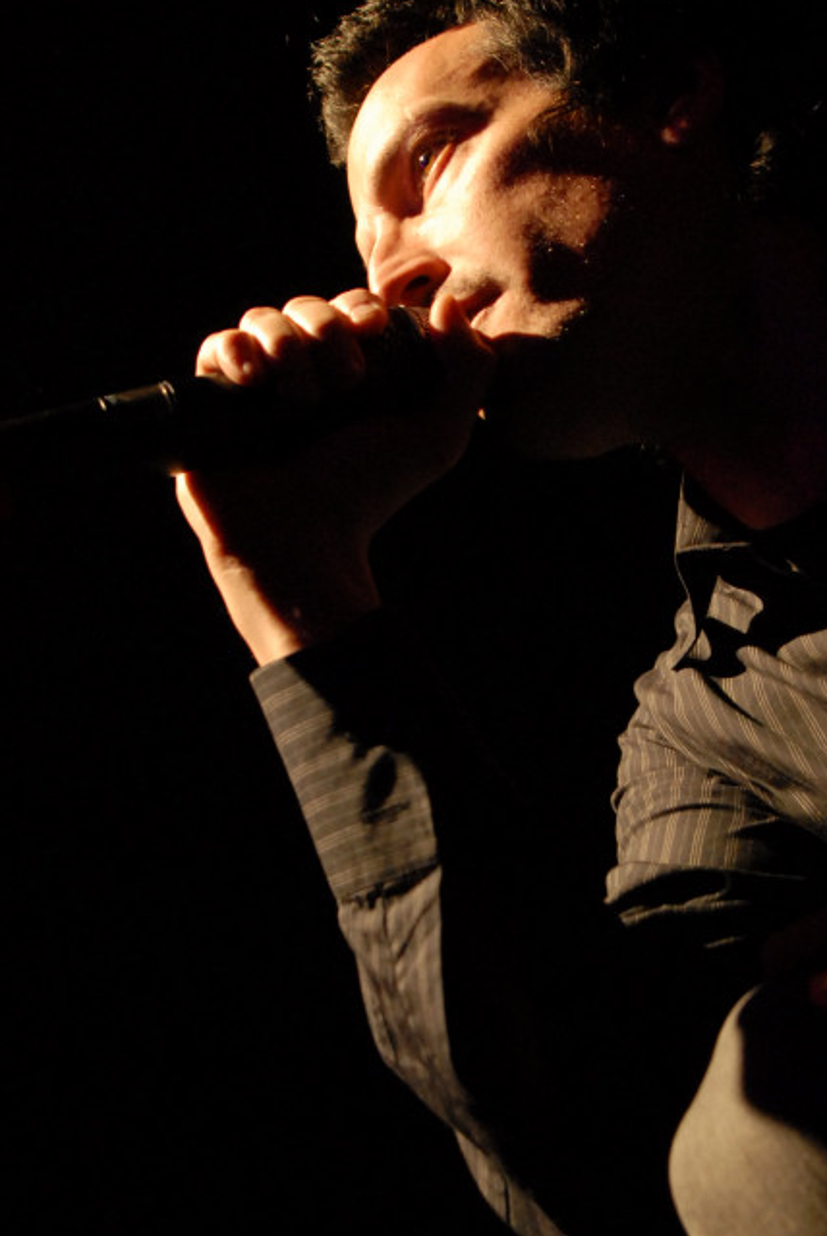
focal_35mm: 48
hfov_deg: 28.0
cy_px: 699
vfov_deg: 41.0
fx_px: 1650
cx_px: 519
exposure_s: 1/160
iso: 800
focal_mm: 20
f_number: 3.5
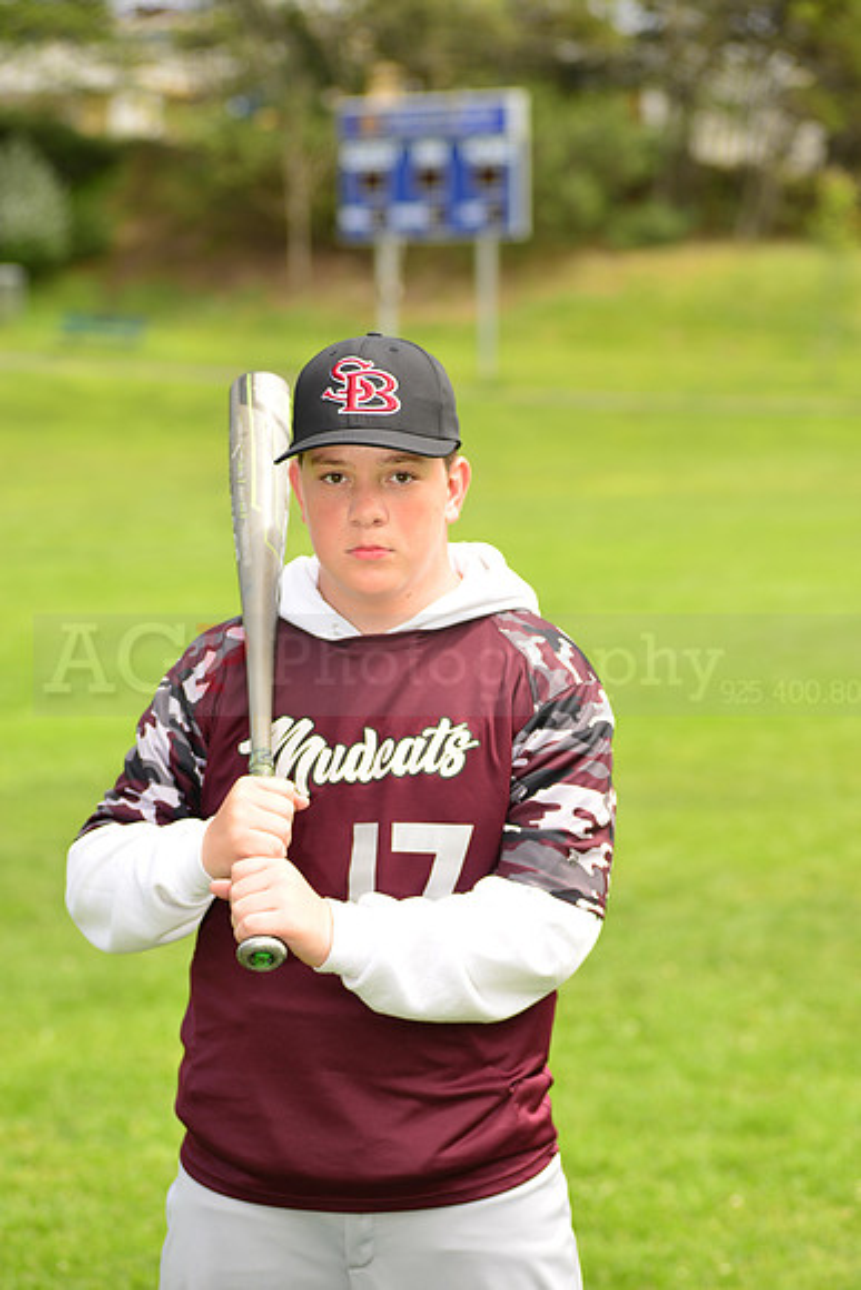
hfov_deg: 12.5
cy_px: 645
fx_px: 3944
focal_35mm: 110
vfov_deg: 18.6
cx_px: 430
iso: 100
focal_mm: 110
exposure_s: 1/250
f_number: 5
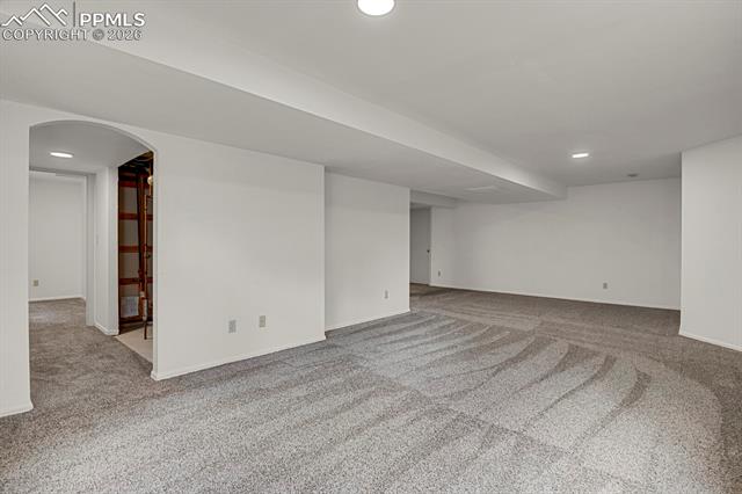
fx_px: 350
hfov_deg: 93.3
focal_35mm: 17
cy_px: 247
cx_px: 371
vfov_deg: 70.4
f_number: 8
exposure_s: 1/15
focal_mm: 17
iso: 12800
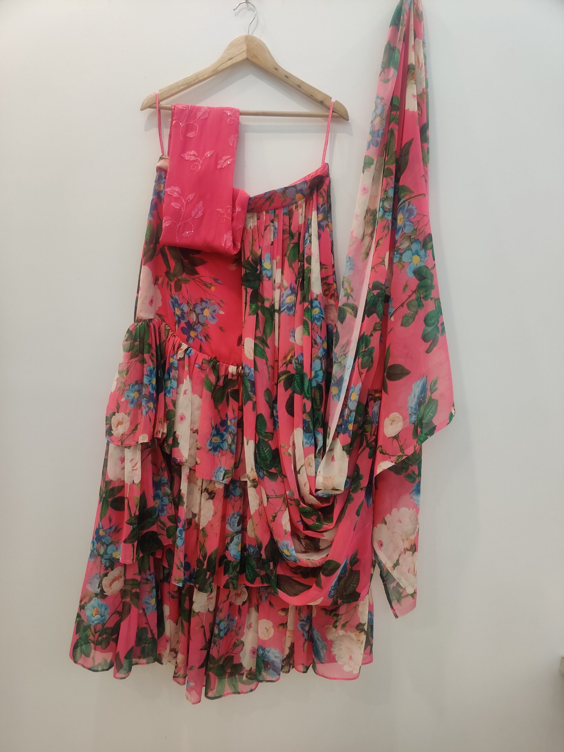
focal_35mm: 27
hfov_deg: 51.4
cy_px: 376
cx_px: 282
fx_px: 587
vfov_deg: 65.3
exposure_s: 1/50
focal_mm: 4.75
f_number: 1.65
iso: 500
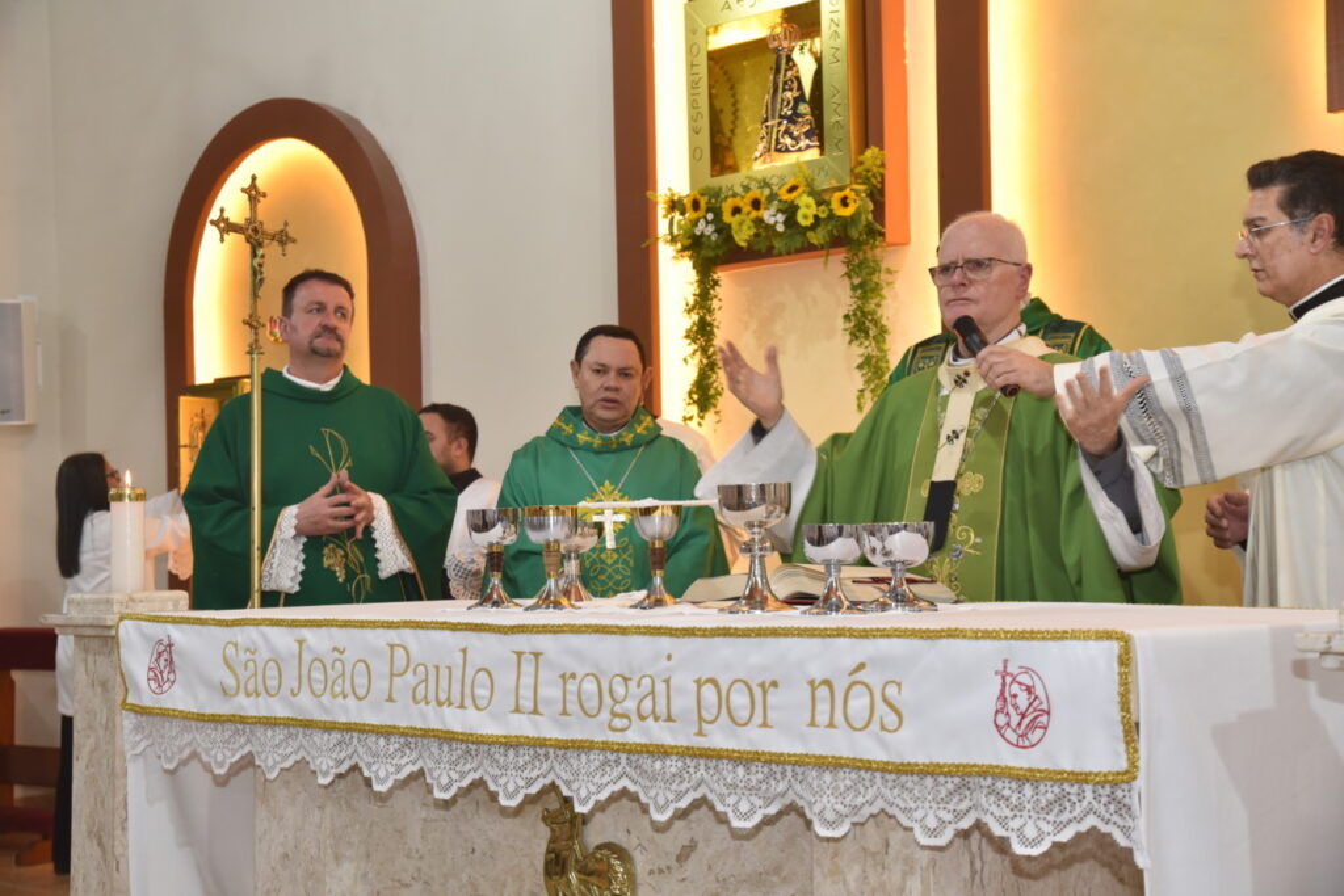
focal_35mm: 58
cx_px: 672
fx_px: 2165
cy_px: 448
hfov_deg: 34.5
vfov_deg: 23.4
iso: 1250
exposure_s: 1/100
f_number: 5.6
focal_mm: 58
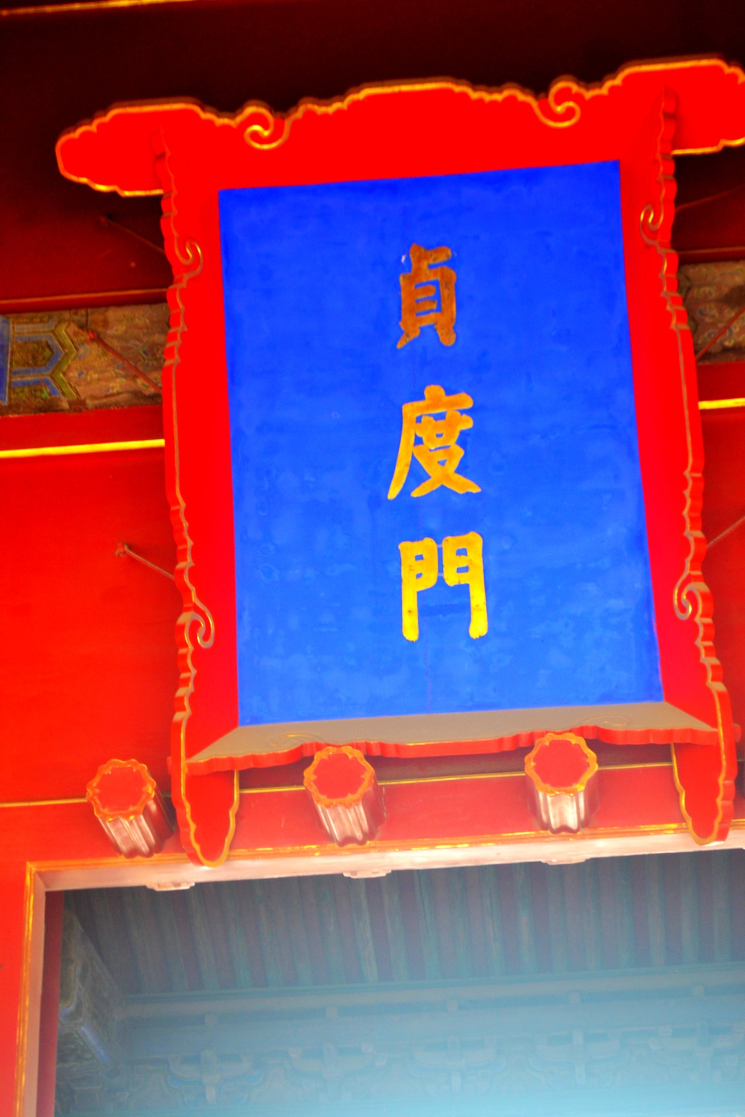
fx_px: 2095
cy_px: 558
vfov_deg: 29.9
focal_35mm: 68
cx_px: 372
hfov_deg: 20.2
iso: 400
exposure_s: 1/60
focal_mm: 45
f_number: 5.3
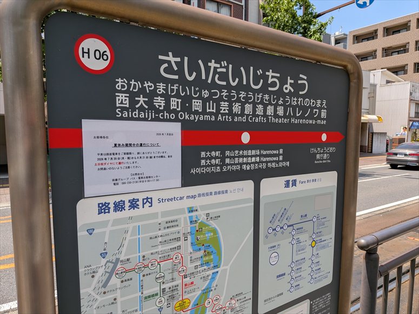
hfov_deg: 71.6
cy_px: 157
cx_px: 210
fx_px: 290
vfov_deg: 56.8
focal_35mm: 24
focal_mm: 4.53
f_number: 1.7
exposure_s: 1/943
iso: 27
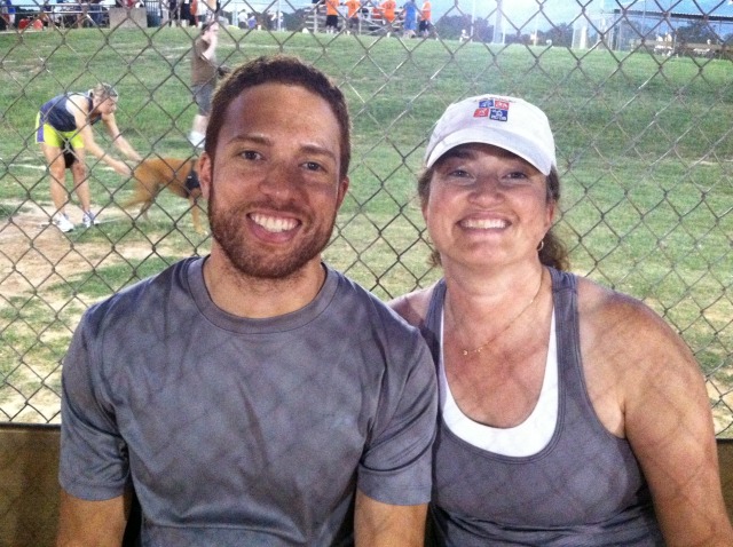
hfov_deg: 52.7
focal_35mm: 35
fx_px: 740
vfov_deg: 40.6
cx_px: 366
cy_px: 274
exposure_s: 1/15
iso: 1000
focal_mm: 3.85
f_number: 2.8
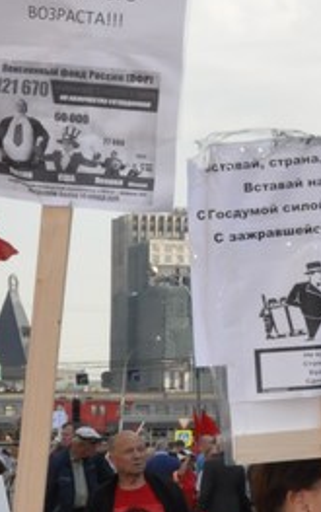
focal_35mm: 190
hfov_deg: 6.7
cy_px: 263
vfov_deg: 11.0
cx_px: 644
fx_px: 2652
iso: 1000
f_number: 22
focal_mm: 32
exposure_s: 1/200
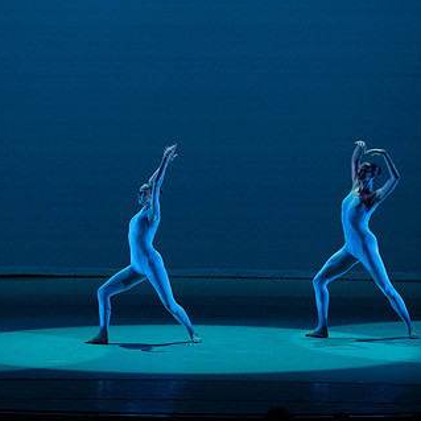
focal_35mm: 260
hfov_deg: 6.7
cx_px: 165
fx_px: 3578
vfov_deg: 6.7
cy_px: 180
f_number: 5.6
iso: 16000
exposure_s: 1/400
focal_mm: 168
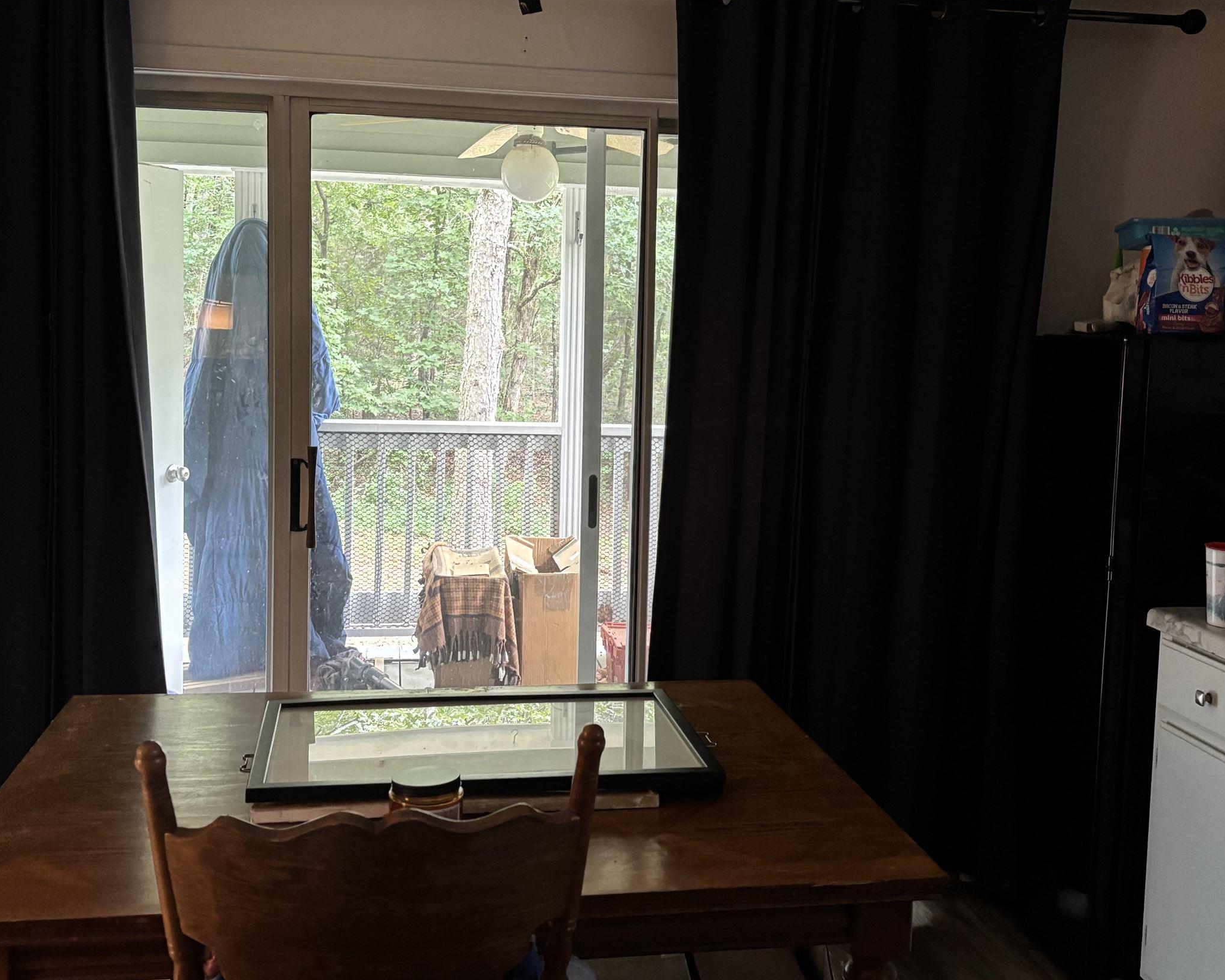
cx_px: 613
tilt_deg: -5.3
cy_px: 416
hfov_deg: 47.9
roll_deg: -1.8
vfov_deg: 39.1
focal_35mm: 38
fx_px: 1378
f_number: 1.6
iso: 500
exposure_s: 1/40
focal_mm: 5.96
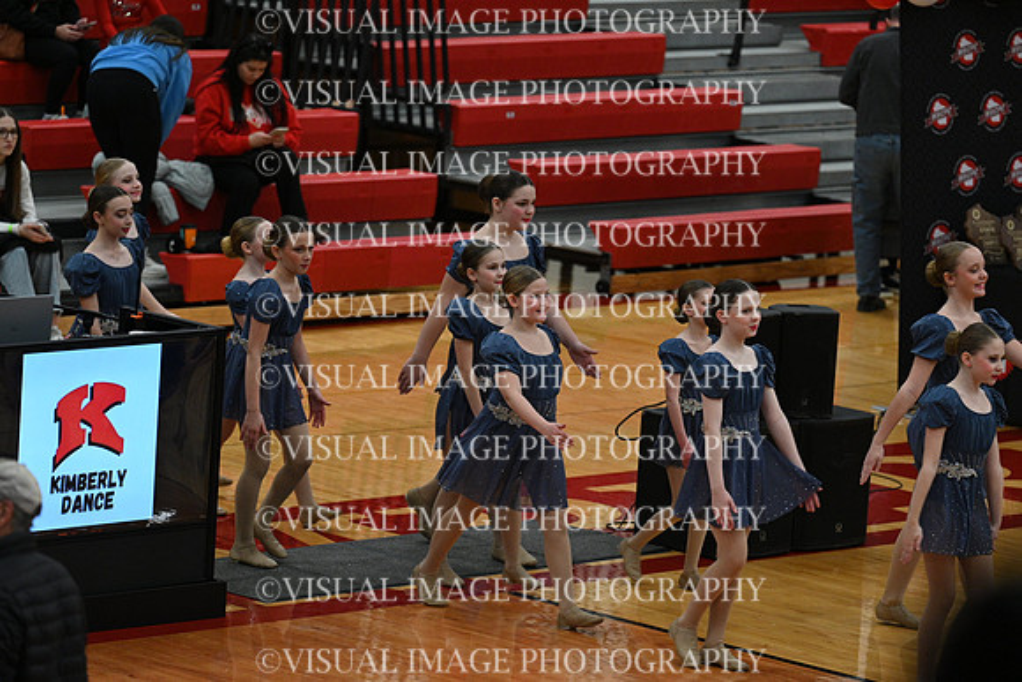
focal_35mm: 200
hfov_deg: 10.3
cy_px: 341
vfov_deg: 6.9
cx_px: 511
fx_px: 5679
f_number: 4
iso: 4000
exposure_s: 1/400
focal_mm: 200
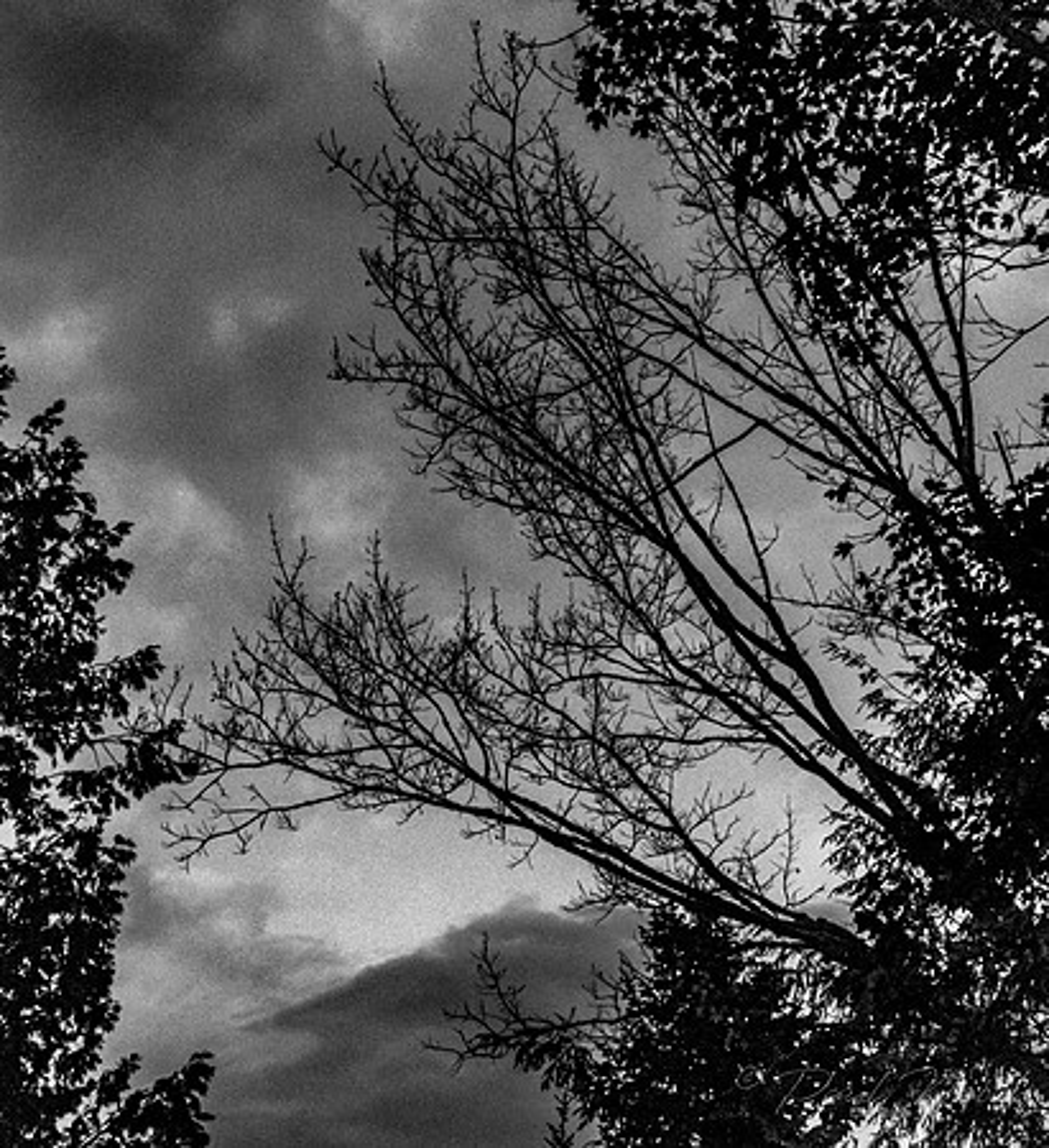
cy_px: 568
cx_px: 560
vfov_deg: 36.5
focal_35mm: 48
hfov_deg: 33.5
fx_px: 1743
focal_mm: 34
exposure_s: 1/2
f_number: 20
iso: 8000
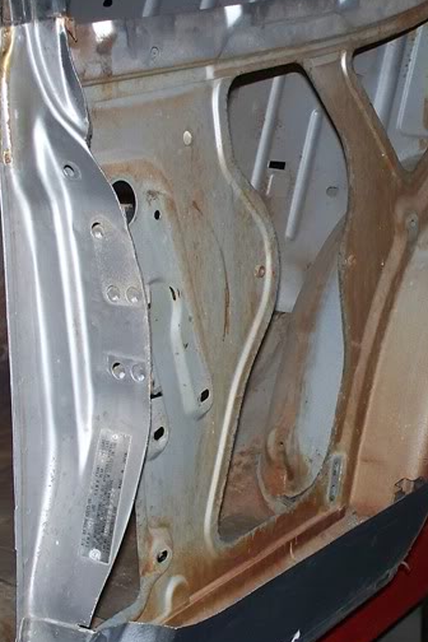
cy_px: 353
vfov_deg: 26.6
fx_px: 1355
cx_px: 357
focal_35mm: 76
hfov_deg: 17.8
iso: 200
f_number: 2.8
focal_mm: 7.54
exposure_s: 1/30
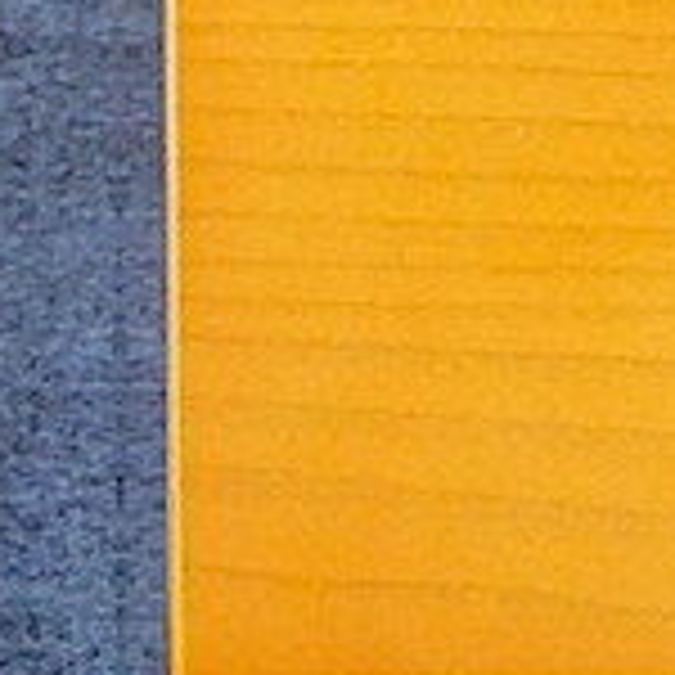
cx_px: 14
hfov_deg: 7.7
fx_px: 5008
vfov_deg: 7.6
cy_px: -261
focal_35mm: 227
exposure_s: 1/3.2
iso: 200
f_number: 3.8
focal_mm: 7.2
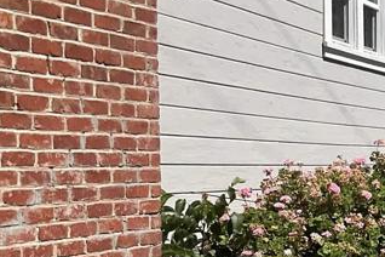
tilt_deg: -7.0
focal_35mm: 97
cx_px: 443
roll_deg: +0.1
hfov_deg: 19.9
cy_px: 275
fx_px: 1037
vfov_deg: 13.8
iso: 16
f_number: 1.8
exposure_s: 1/2667
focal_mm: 3
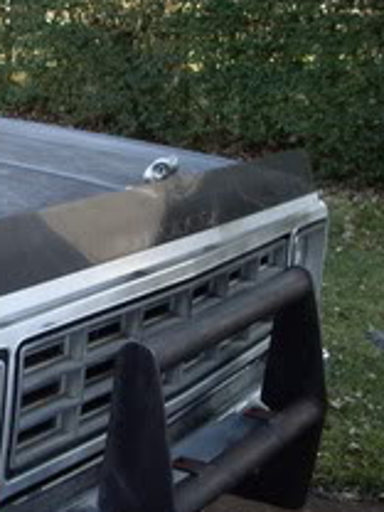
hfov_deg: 18.9
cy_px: 286
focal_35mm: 73
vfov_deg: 26.7
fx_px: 1080
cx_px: -91
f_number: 2.7
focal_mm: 6.2
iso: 100
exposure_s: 1/80
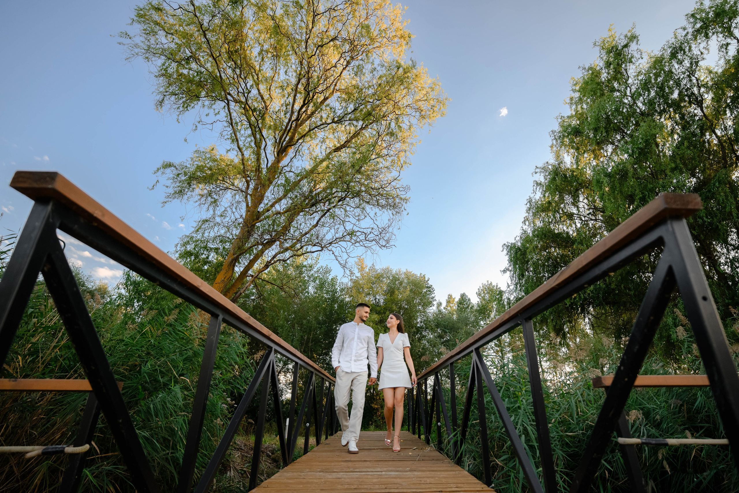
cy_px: 246
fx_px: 349
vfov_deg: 70.4
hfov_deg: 93.3
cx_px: 370
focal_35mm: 17
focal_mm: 17
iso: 500
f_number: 2.8
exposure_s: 1/1000
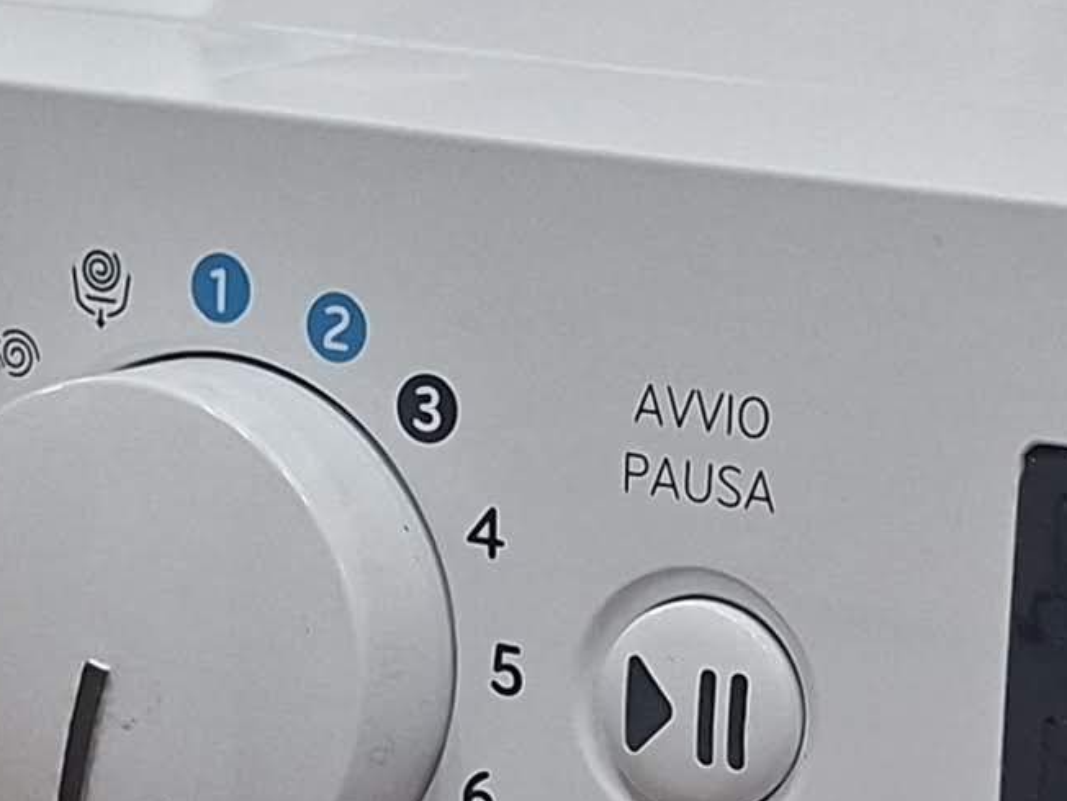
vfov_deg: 10.3
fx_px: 4346
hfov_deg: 13.9
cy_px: 1037
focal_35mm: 141
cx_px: 867
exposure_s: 1/100
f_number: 1.8
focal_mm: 5.54
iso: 160
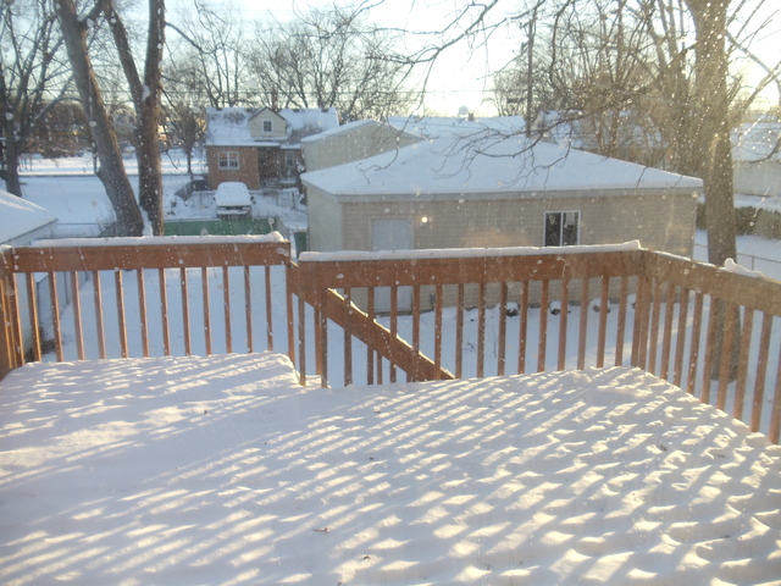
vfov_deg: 32.9
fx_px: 993
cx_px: 390
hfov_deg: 42.9
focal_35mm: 44
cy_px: 293
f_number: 3.5
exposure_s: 1/250
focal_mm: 6
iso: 100
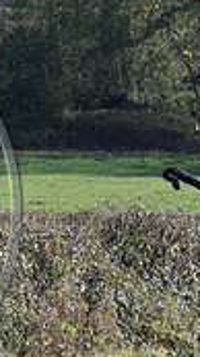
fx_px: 3251
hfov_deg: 3.5
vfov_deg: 6.3
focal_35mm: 344
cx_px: -214
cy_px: 182
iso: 1000
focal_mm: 98
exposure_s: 1/1250
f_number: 5.6
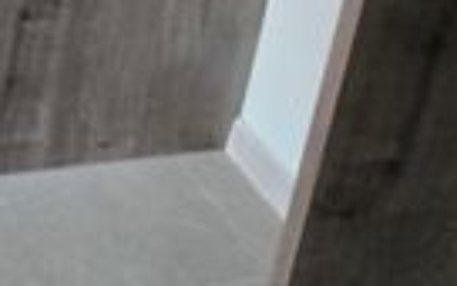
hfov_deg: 21.9
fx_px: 810
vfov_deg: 12.9
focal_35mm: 65
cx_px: -333
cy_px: -468
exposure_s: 1/60
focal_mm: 2.2
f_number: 2.2
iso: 250
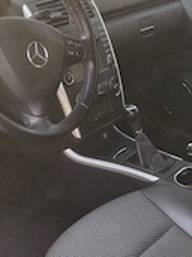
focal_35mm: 68
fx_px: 504
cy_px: 245
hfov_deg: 21.1
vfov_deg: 27.3
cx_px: 172
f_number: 1.8
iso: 182
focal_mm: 4.75
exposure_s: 1/100
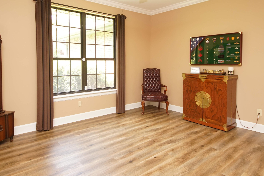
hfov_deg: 76.0
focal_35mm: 23
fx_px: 169
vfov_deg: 54.7
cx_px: 123
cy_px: 69
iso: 1000
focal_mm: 12
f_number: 5
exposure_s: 1/60
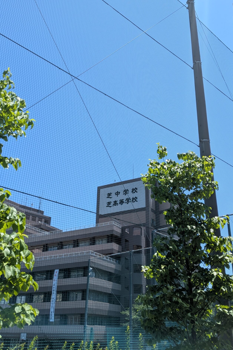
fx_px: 330
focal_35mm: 34
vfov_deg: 55.8
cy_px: 178
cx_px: 113
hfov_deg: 38.9
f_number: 1.7
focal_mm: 4.53
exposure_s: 1/1098
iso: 28
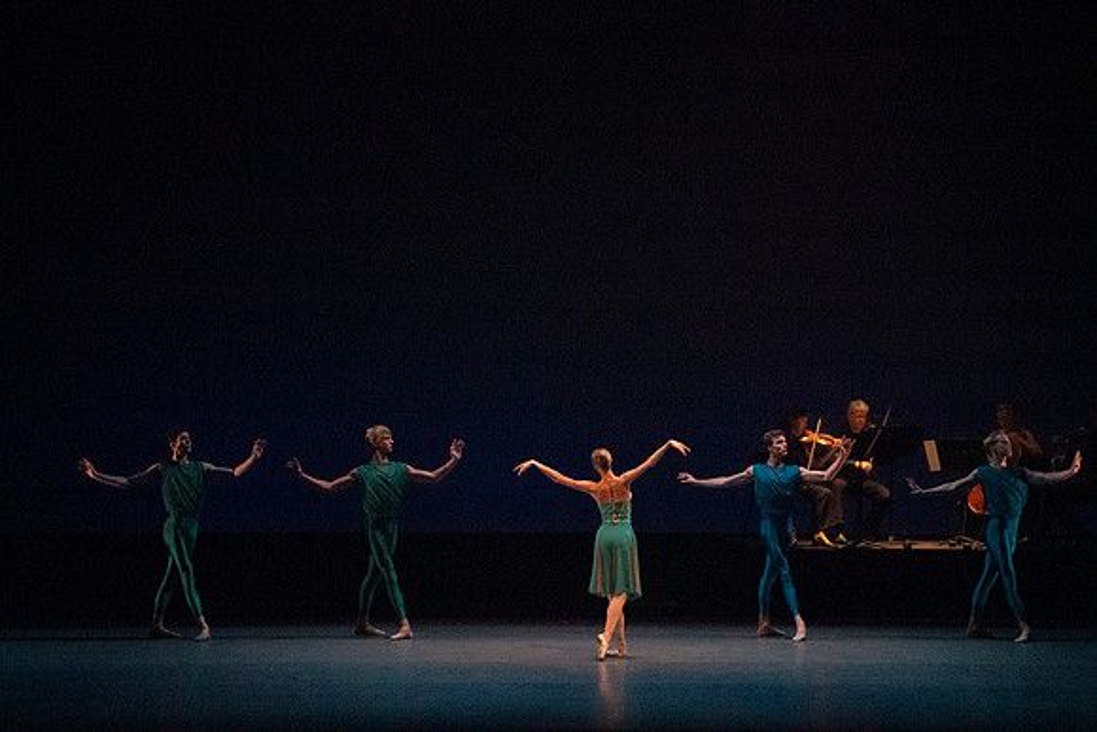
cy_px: 366
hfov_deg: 12.5
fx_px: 4998
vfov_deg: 8.4
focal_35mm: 164
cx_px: 548
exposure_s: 1/400
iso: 25600
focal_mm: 164
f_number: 8
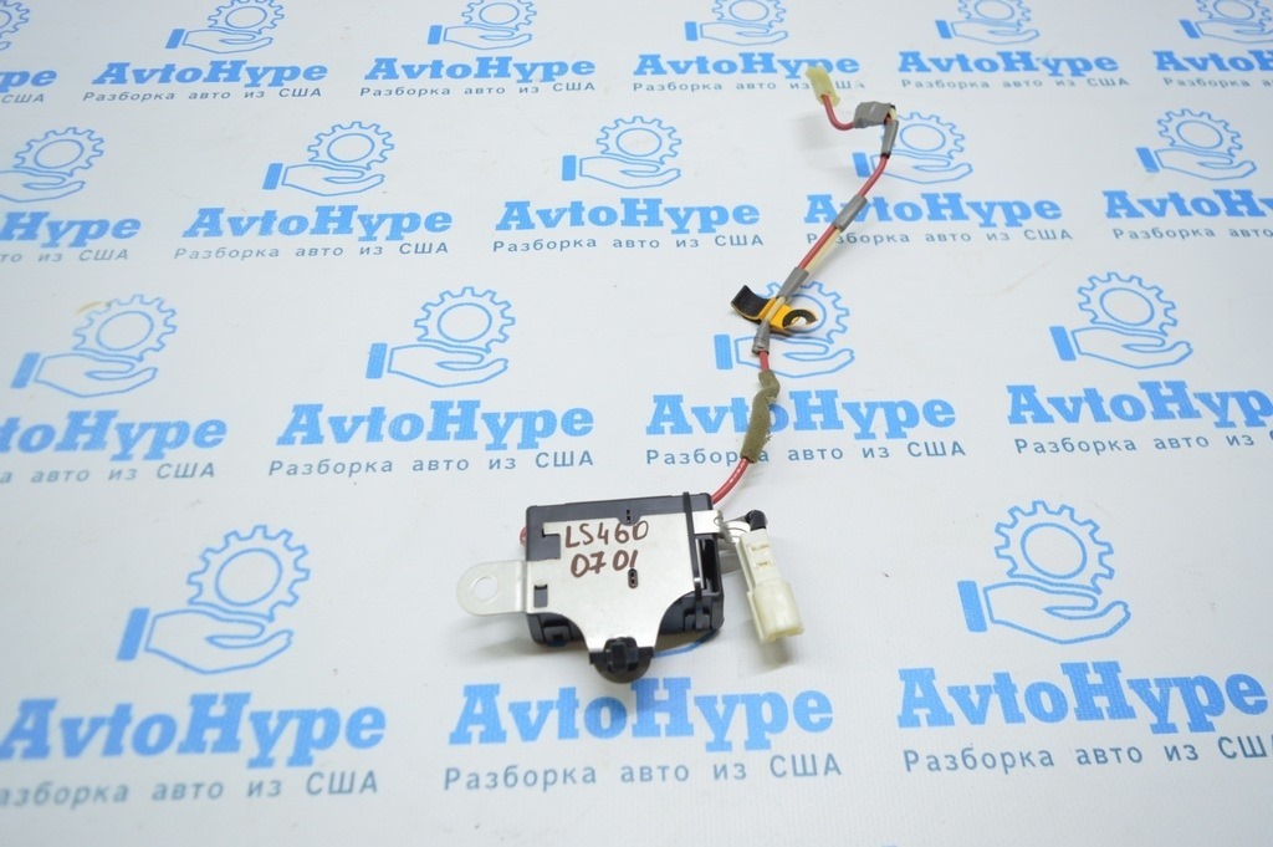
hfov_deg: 67.4
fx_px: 954
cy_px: 424
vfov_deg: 47.9
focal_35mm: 27
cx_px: 636
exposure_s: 1/60
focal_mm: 18
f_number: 3.5
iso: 400
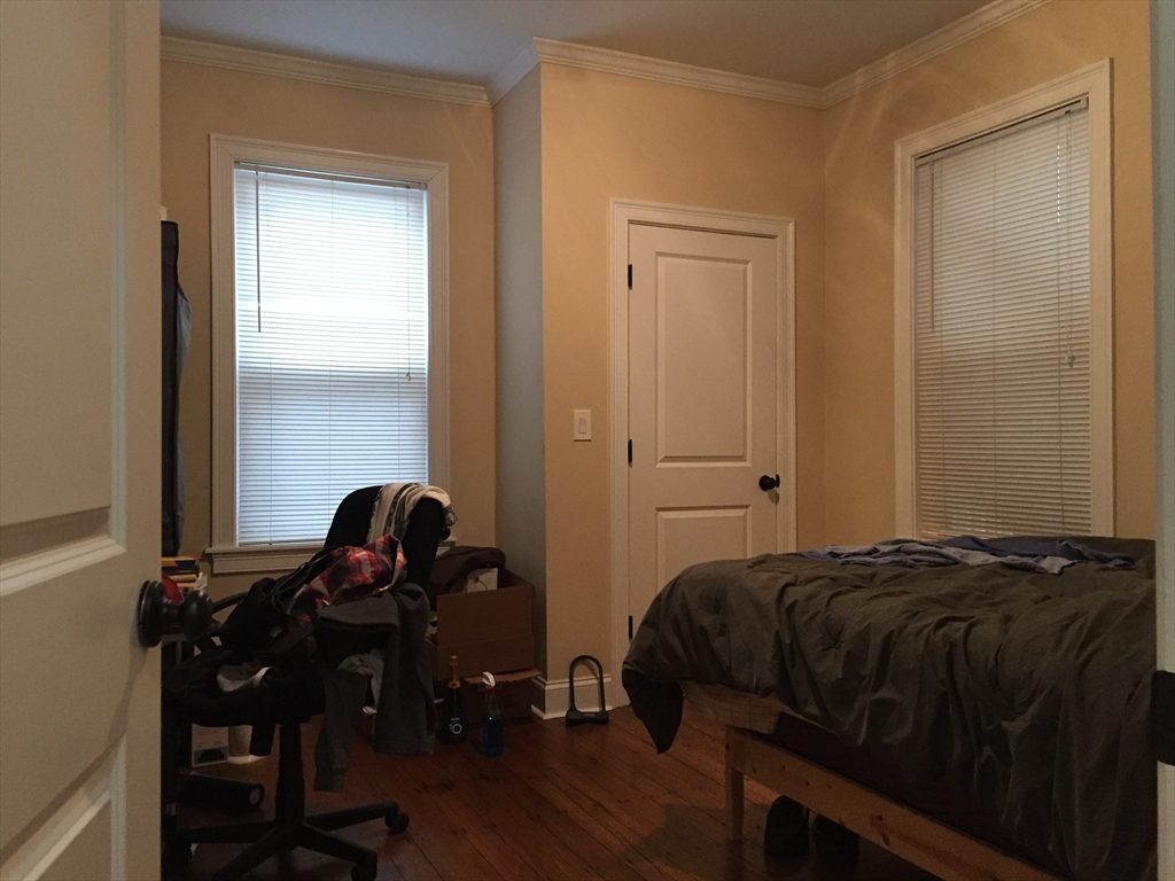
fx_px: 984
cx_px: 588
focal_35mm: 29
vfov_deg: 48.2
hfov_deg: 61.7
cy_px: 440
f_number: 2.2
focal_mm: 4.15
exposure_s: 1/30
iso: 200
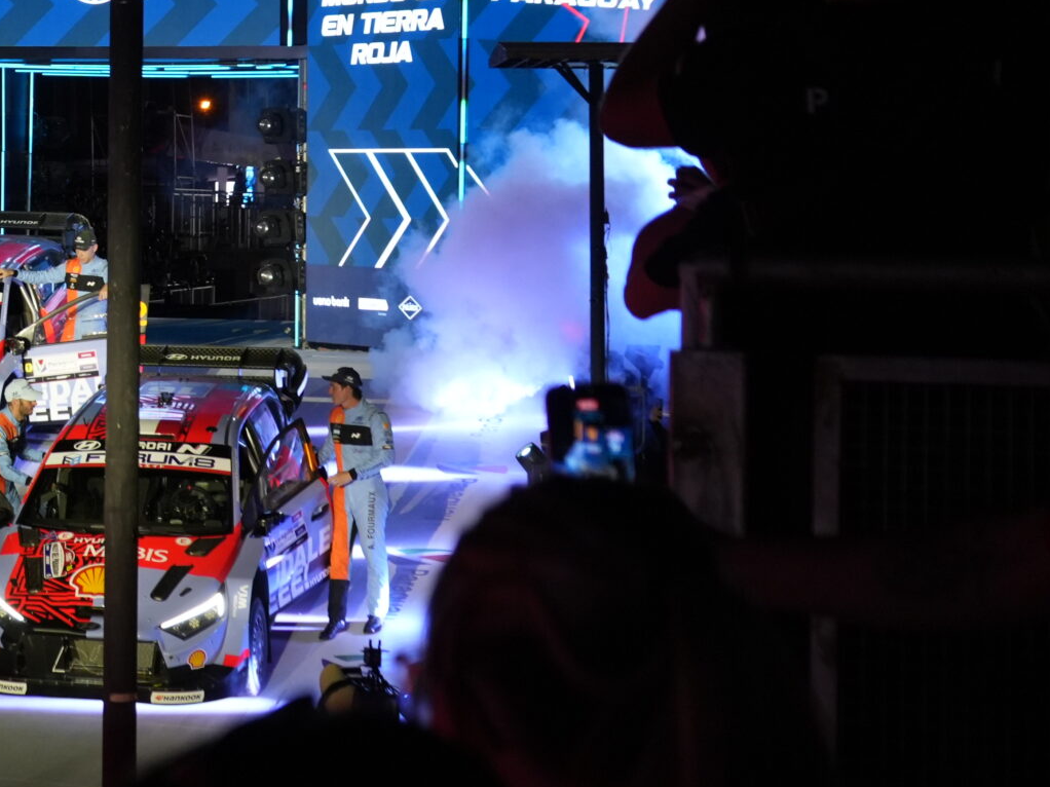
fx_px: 3215
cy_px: 52
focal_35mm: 106
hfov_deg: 17.6
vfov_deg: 13.8
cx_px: -230
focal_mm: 44
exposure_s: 1/160
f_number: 4.5
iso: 2000
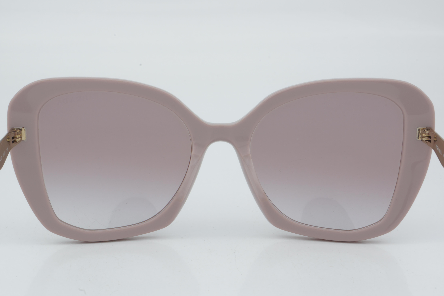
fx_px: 1017
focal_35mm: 82
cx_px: 222
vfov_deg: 16.6
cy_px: 148
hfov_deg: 24.6
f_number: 32
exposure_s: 1/3
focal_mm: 55
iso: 100
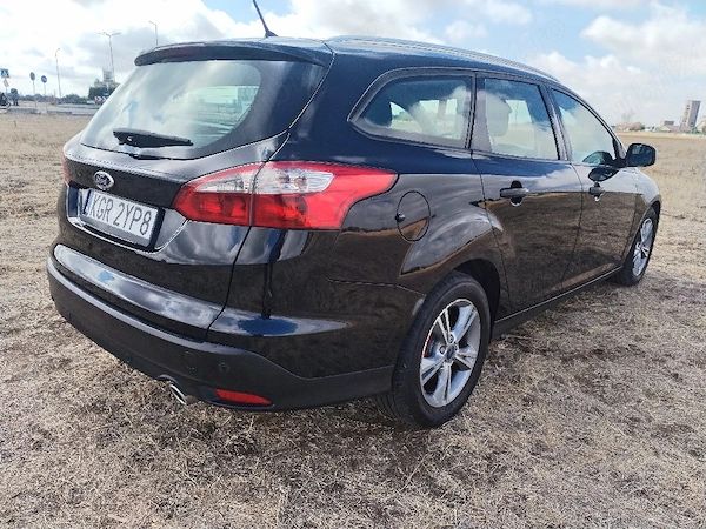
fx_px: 530
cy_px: 264
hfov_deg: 67.3
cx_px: 353
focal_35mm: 26
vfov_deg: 53.1
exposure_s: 1/1429
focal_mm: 4.75
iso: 100
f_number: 1.8
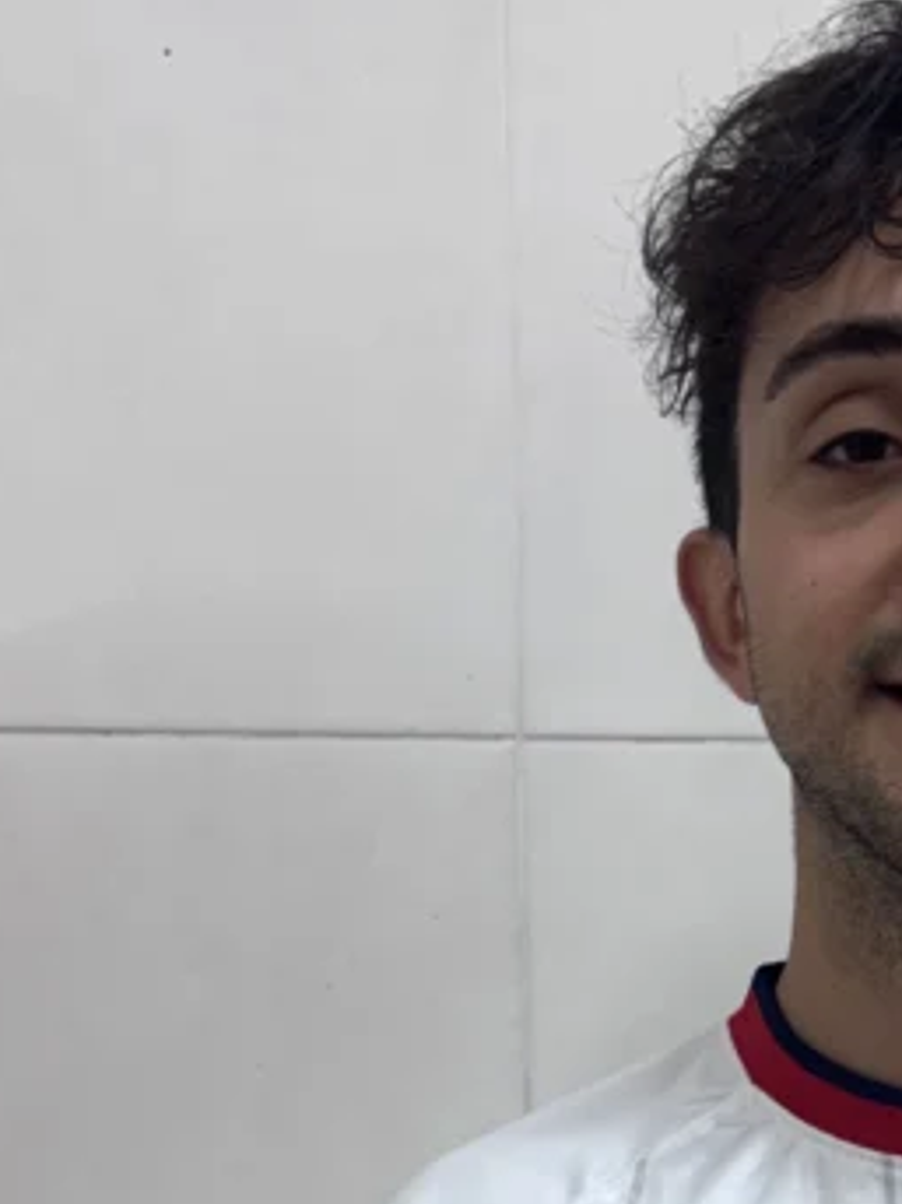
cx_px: 944
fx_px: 1947
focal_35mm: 56
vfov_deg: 31.5
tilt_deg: -6.3
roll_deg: +0.2
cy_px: 1232
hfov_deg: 24.6
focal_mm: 6.76
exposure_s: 1/100
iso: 160
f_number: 1.78
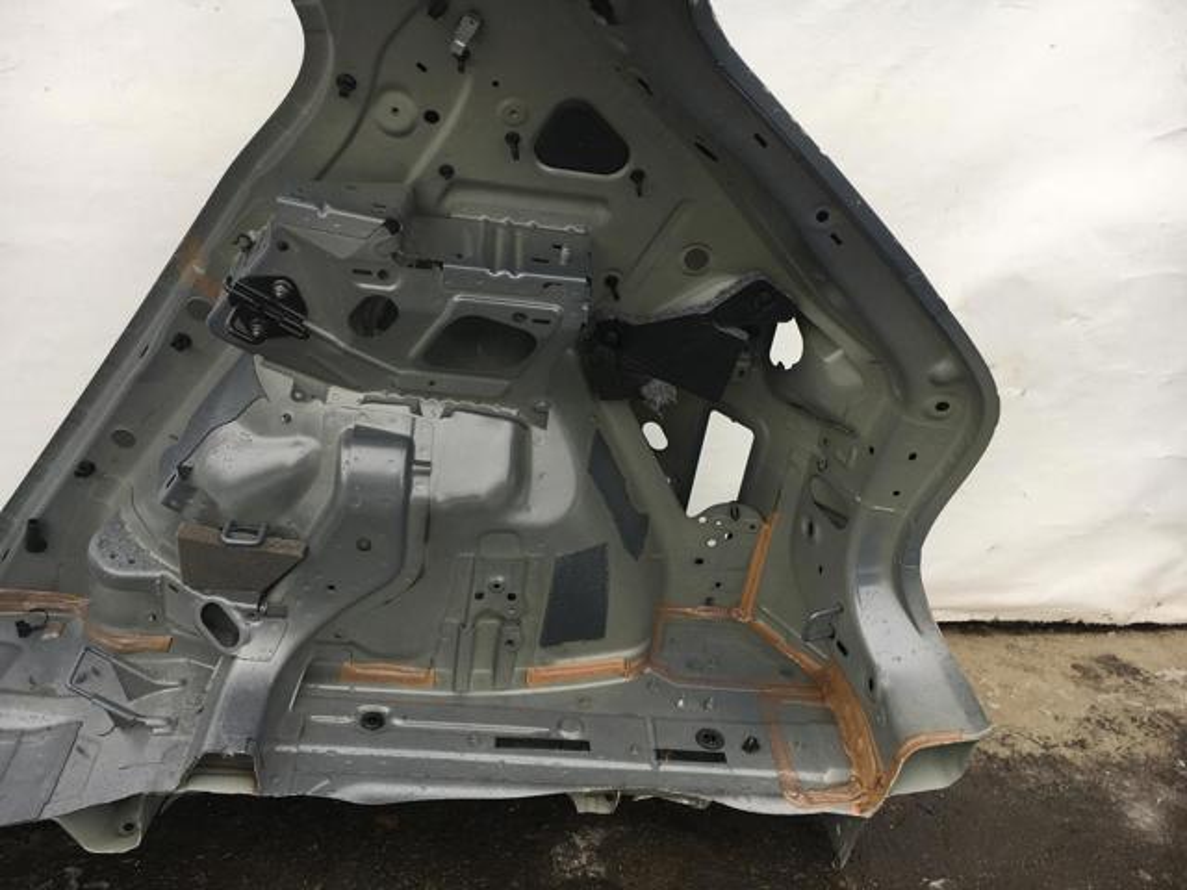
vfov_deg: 48.2
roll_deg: -2.3
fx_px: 994
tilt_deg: -23.1
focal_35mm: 29
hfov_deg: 61.7
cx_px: 594
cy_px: 445
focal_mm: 4.15
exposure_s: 1/120
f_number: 2.2
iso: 25
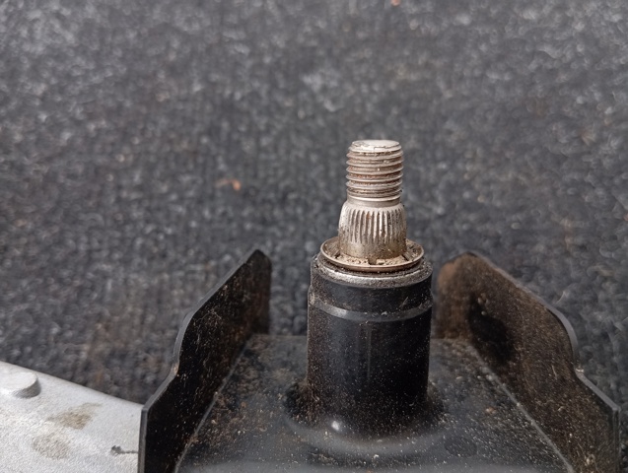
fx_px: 509
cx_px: 314
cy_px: 236
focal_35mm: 28
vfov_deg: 49.9
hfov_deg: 63.4
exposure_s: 1/50
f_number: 1.8
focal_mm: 4.22
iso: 156
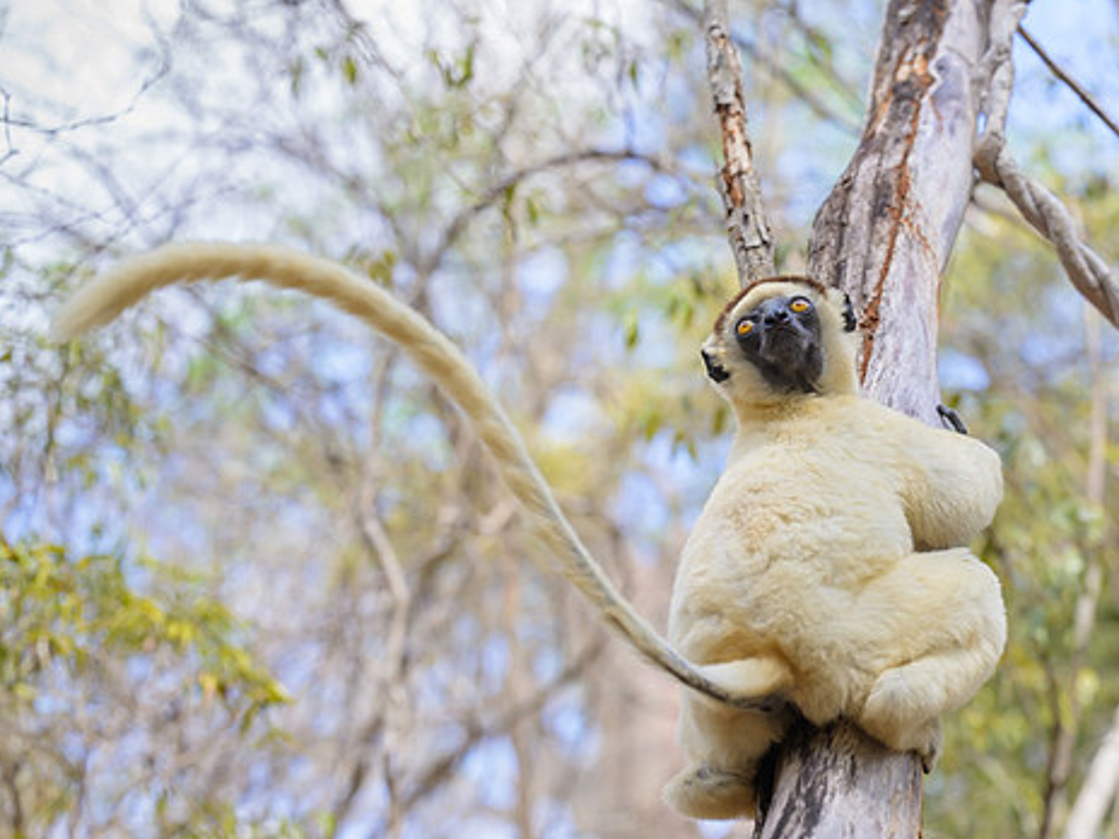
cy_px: 441
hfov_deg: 23.3
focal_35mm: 84
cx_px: 654
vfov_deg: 17.6
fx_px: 2715
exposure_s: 1/1250
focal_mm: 70
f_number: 4
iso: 500
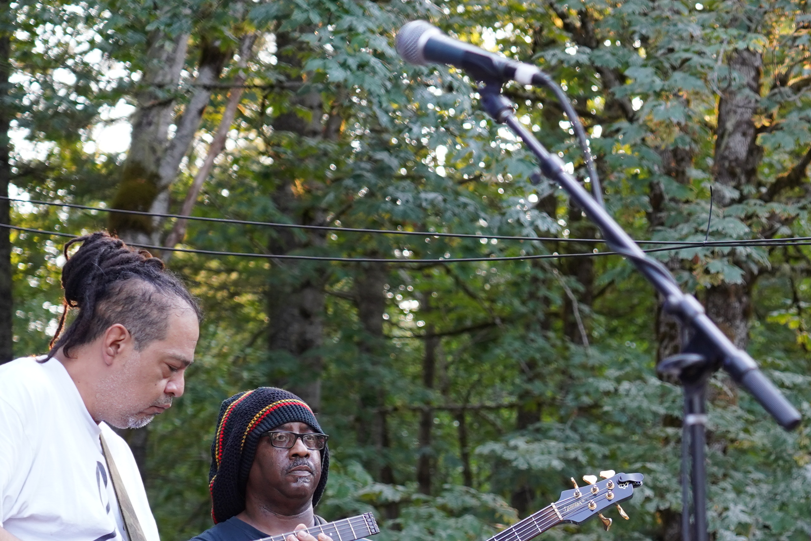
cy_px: 529
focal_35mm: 139
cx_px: 834
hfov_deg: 14.5
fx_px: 3131
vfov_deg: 9.8
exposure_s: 1/160
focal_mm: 59
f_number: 4
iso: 500
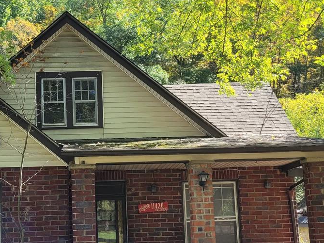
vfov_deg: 25.9
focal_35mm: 56
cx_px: 107
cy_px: 163
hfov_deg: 34.0
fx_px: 524
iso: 40
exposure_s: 1/431
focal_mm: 5.4
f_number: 1.8
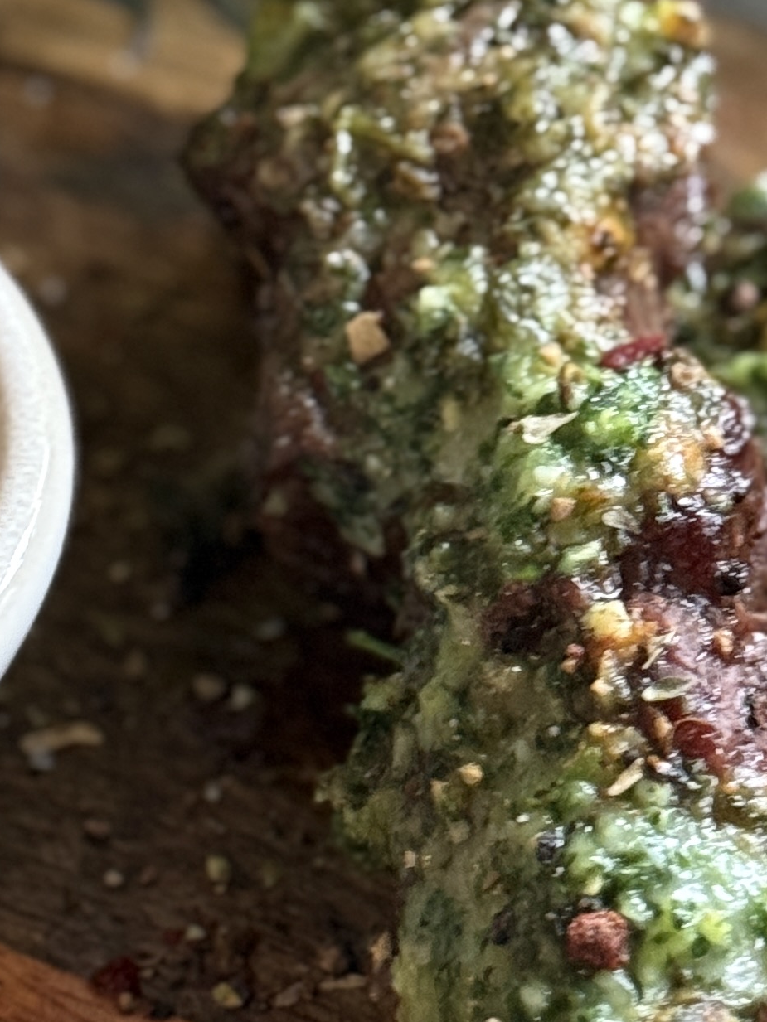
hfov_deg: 9.5
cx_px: 415
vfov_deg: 12.5
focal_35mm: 157
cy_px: 157
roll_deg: +1.2
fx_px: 4637
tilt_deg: -35.1
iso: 320
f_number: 1.78
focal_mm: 6.76
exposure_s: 1/38
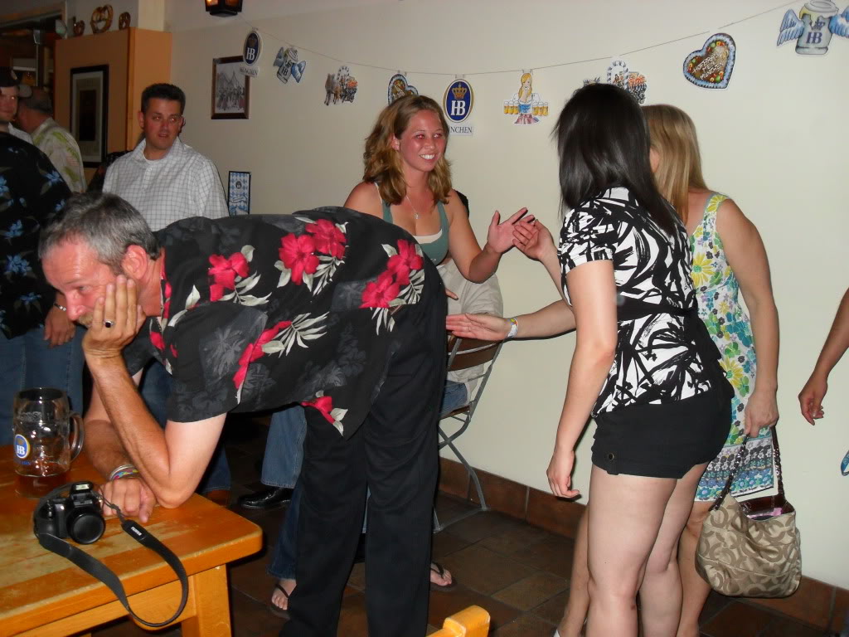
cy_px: 318
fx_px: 858
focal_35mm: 35
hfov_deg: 52.6
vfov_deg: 40.7
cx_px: 424
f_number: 2.8
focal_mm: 6.2
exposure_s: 1/45
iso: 200
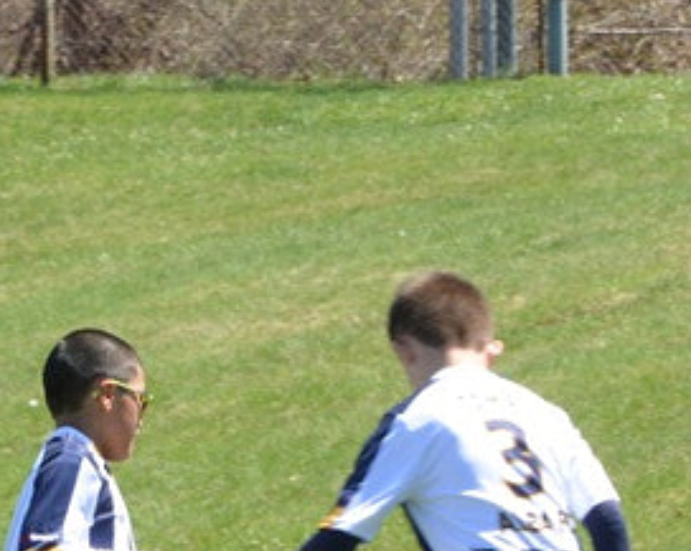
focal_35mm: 1105
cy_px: 555
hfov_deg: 1.8
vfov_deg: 1.4
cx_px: -127
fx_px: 22574
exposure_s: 1/160
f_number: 20
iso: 1000
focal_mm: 200
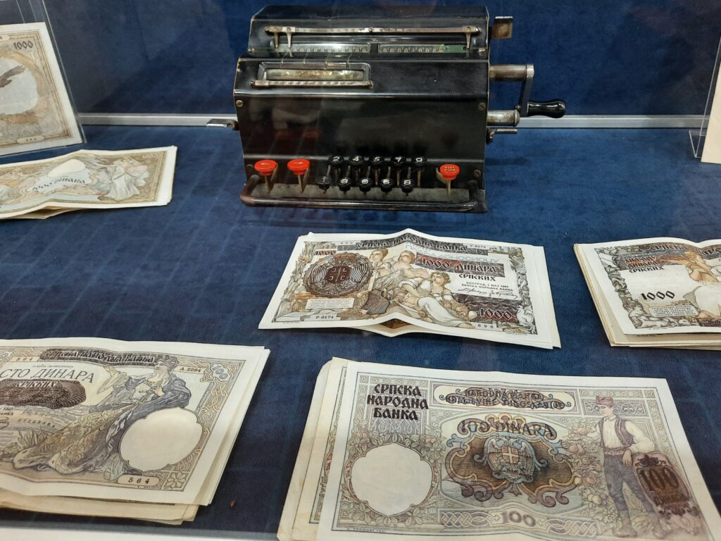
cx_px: 360
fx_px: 521
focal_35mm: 25
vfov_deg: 54.9
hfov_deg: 69.4
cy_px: 270
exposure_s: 1/33
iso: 320
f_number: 2
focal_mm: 4.6
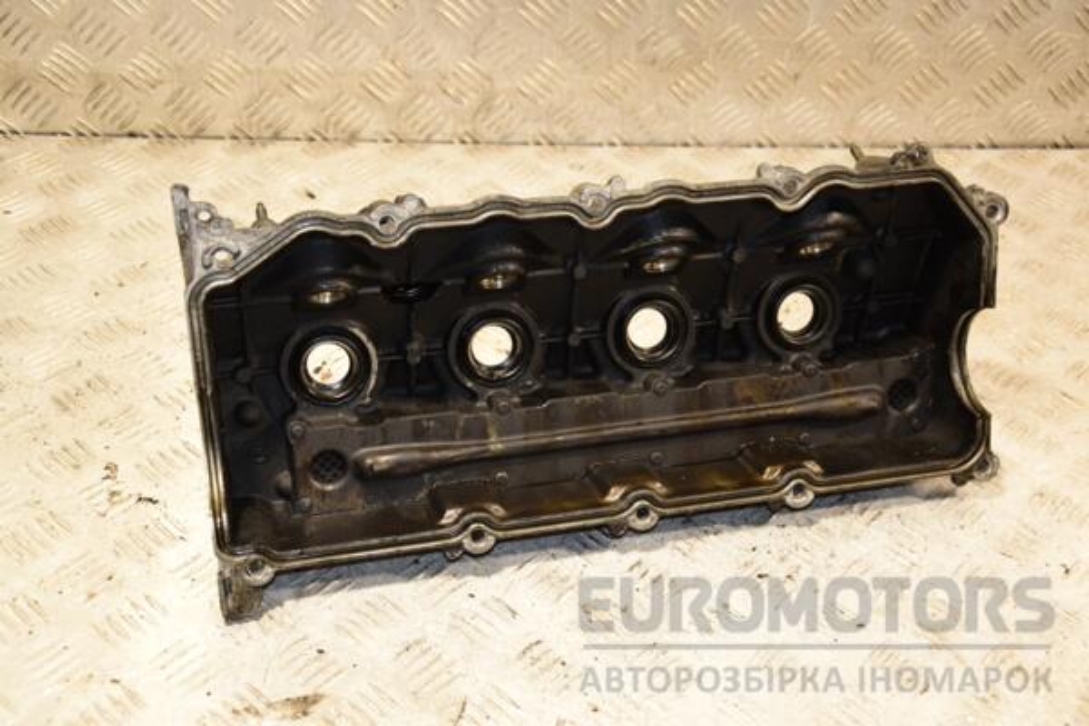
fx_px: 1452
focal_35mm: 48
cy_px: 363
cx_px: 544
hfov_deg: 41.1
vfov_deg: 28.1
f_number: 5
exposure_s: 1/160
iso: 800
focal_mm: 32
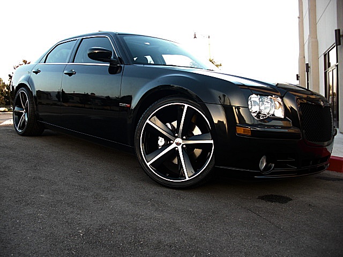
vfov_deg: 39.7
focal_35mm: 36
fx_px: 357
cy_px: 128
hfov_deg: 51.4
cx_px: 172
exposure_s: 1/80
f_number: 2.8
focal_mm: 6.3
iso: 100
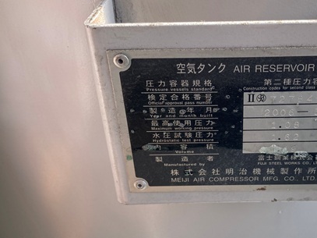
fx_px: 403
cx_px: 224
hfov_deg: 42.1
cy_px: 125
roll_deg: +0.5
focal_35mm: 44
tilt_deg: -32.2
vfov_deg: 32.9
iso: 20
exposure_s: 1/124
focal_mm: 3.99
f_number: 1.8
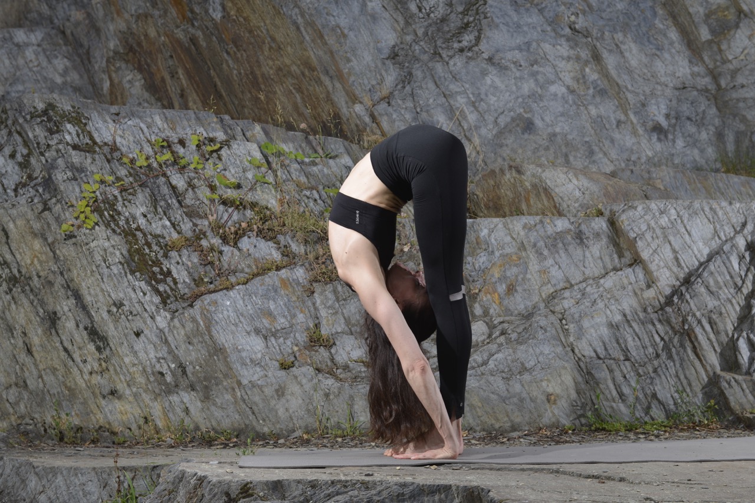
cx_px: 378
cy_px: 252
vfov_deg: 19.5
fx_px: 1468
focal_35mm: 70
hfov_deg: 28.8
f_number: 9
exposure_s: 1/125
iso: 100
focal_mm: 70
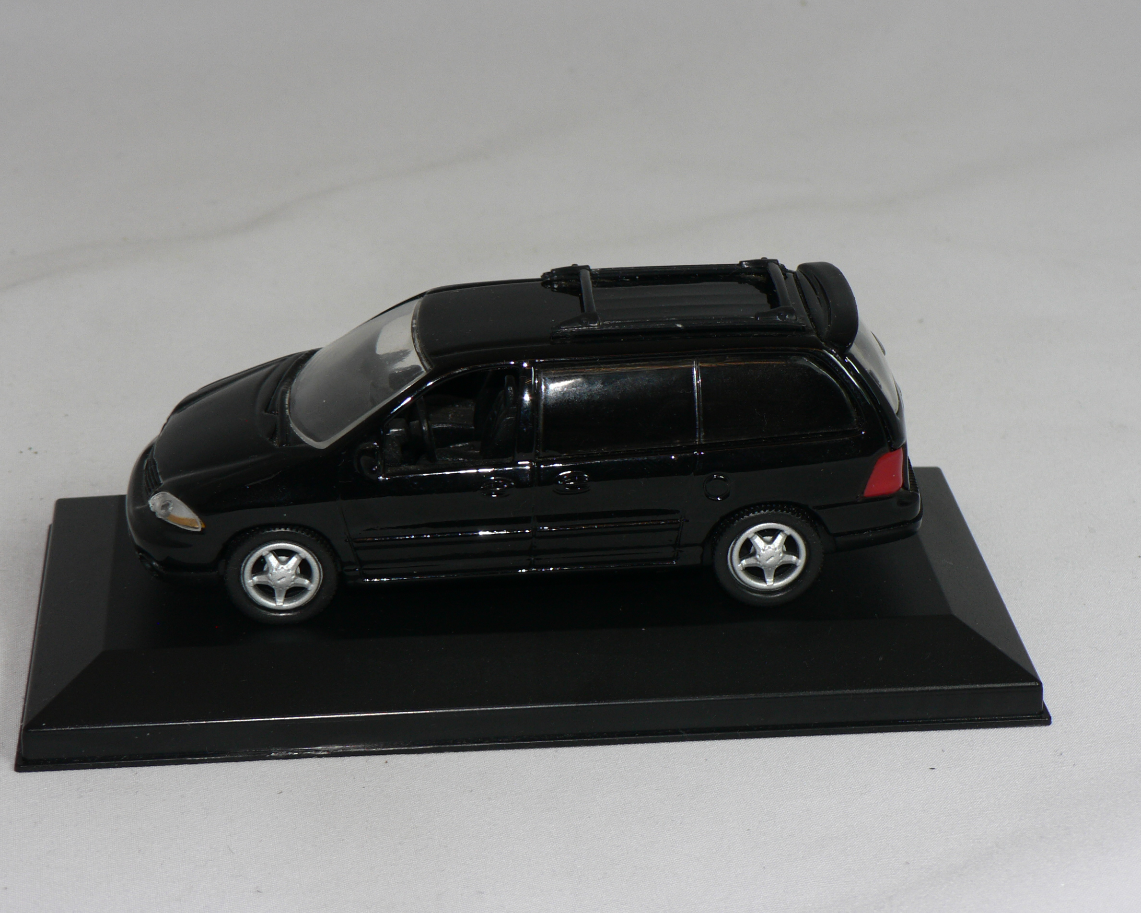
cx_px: 553
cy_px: 455
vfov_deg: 18.3
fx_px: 2837
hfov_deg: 22.7
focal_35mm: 84
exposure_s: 1/60
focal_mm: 13.4
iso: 80
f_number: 4
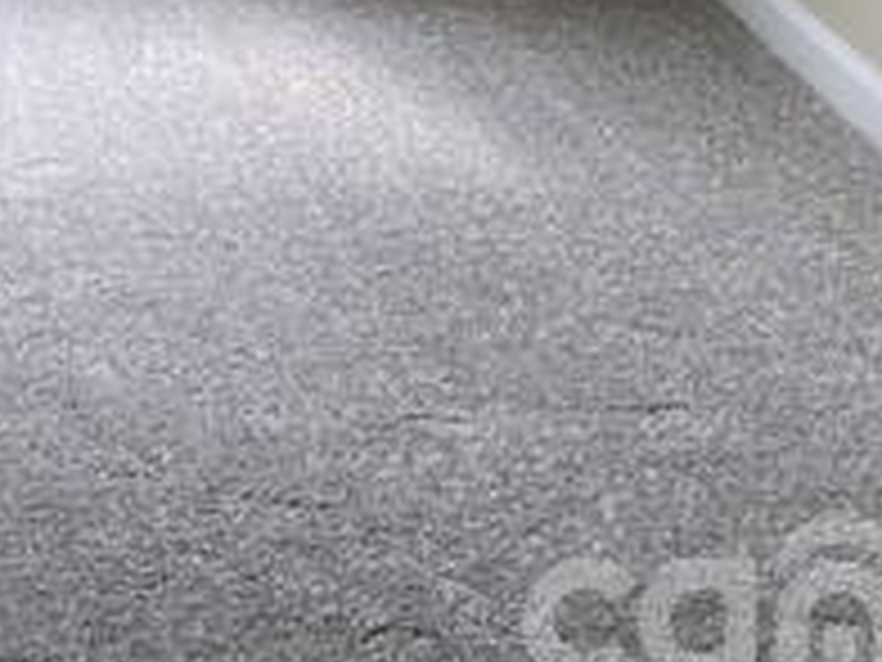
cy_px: -887
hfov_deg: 13.6
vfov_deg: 9.7
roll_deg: -0.7
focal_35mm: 136
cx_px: -446
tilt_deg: -5.0
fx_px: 3465
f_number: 1.8
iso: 64
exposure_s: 1/121
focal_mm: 4.25
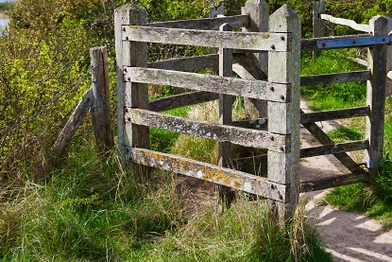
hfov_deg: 30.7
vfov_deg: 20.9
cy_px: 86
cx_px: 258
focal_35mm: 65
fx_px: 708
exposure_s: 1/250
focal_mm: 45
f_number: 8
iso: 200
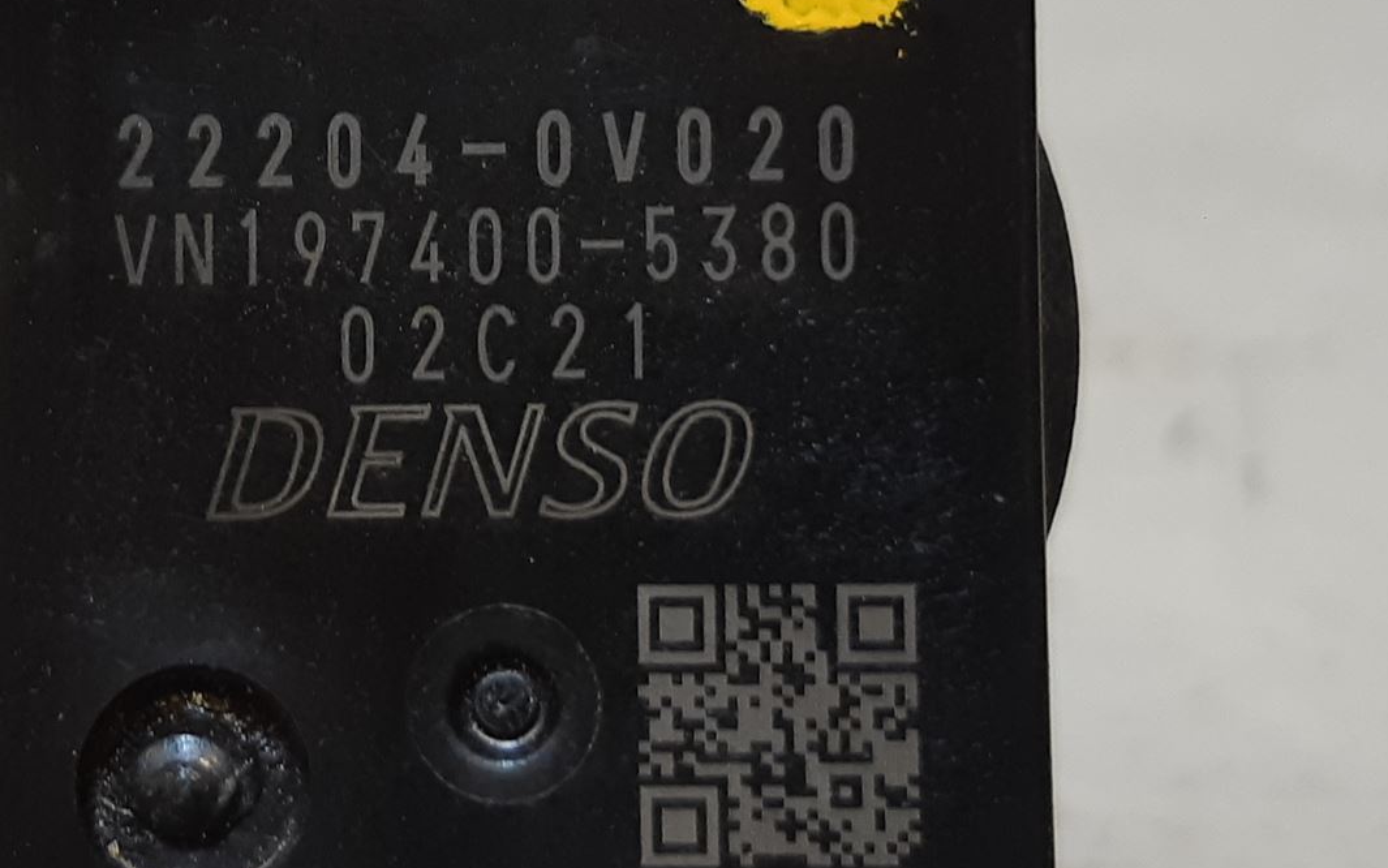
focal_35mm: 53
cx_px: 490
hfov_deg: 37.9
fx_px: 2005
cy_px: 335
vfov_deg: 24.4
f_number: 1.7
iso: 50
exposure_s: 1/50
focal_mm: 3.93
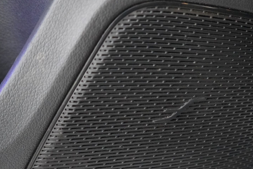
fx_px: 344
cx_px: 195
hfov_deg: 39.1
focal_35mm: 49
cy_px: 117
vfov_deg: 27.3
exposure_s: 1/30
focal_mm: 28
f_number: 3.5
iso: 12800
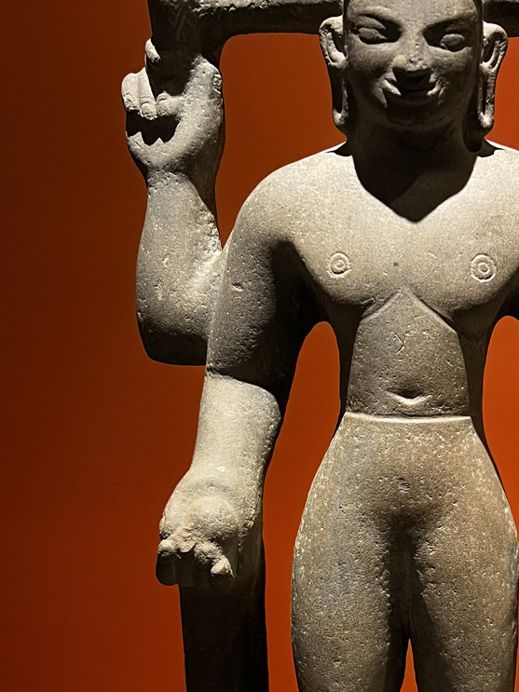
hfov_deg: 25.7
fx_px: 1120
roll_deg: +0.4
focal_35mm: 56
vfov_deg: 34.0
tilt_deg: -9.8
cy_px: 471
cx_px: 407
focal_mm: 5.7
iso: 400
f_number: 1.5
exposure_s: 1/33
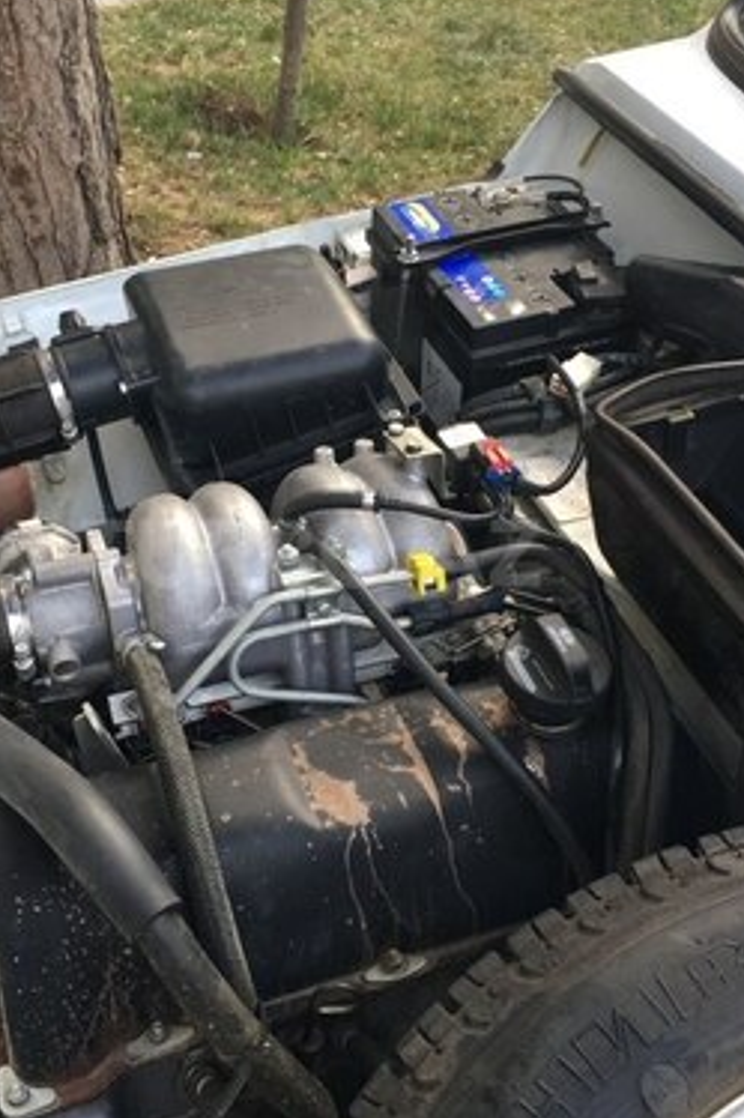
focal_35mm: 40
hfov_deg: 33.3
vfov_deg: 48.5
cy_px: 553
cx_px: 311
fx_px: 1241
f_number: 2.2
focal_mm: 4.15
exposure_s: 1/100
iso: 40
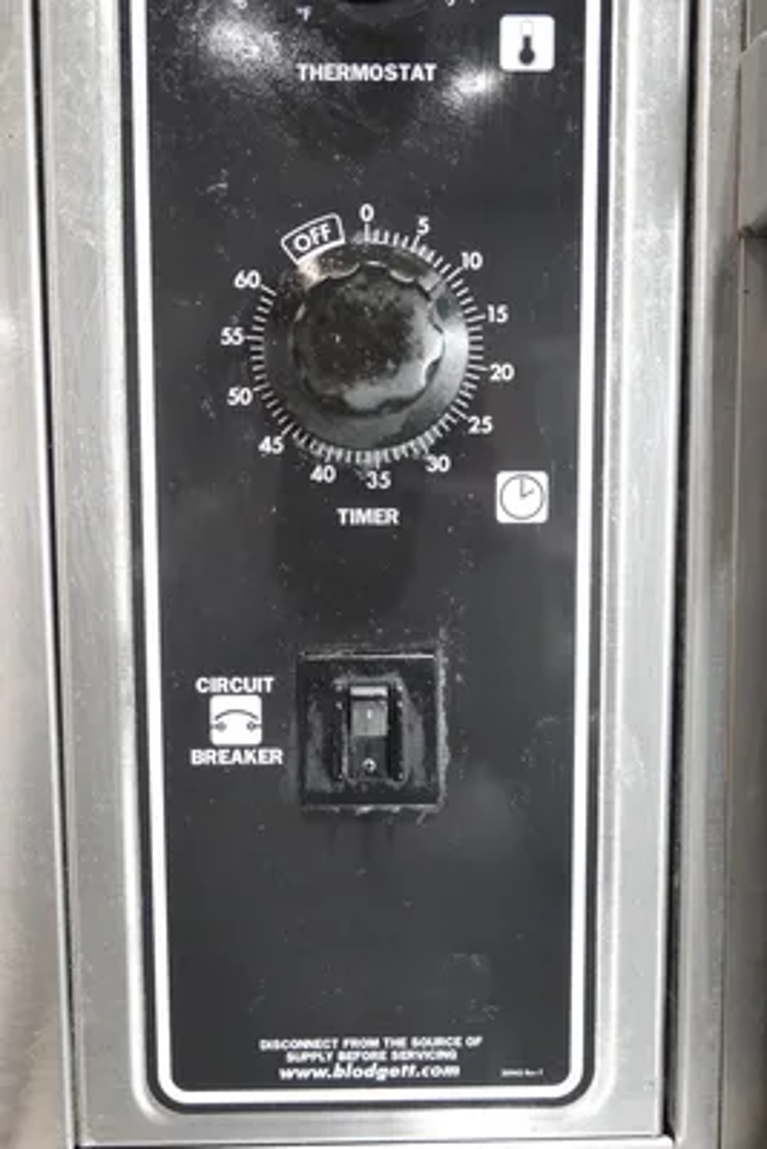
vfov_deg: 51.9
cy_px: 574
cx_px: 384
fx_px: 1181
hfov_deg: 36.0
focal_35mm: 37
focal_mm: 13.84
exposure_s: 1/40
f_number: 3.5
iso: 1600
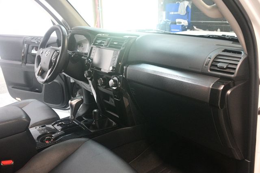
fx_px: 245
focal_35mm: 34
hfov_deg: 55.8
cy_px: 86
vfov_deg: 38.8
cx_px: 130
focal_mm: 23
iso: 3600
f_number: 3.8
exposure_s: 1/60
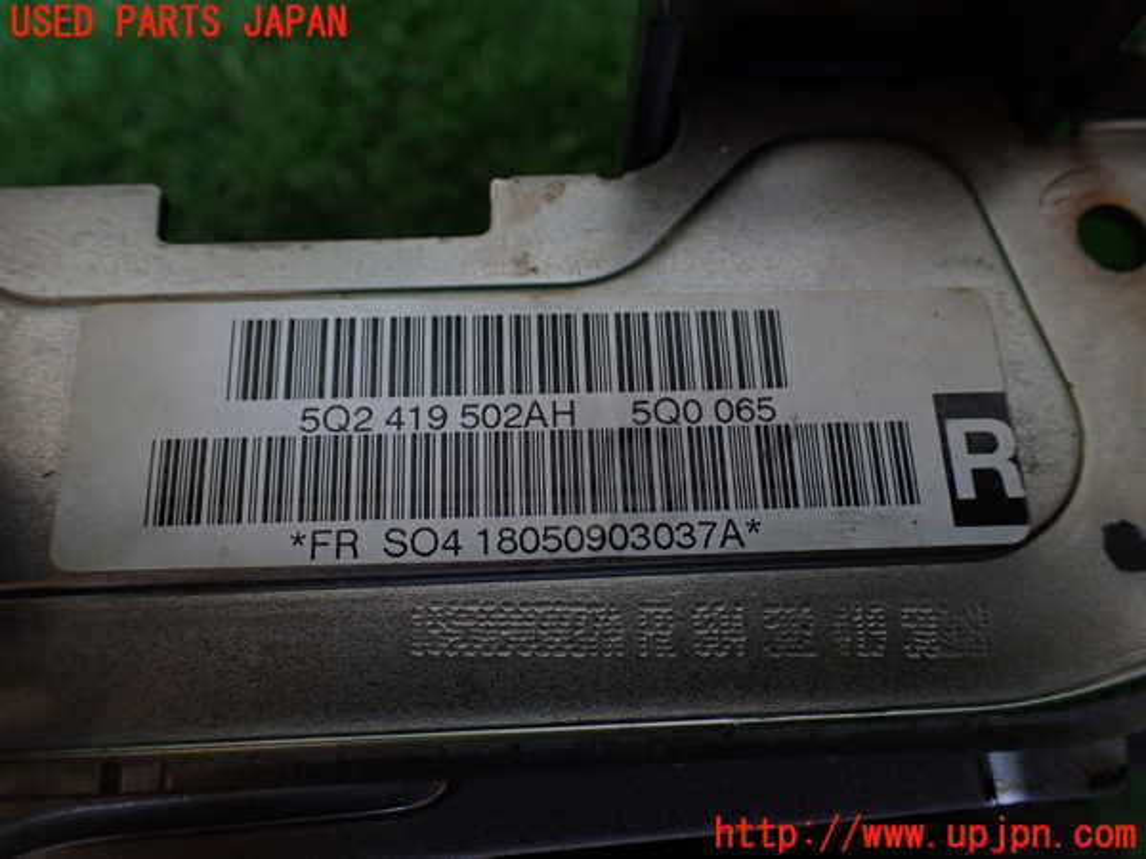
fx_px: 993
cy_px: 430
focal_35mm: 30
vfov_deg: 46.8
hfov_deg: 60.0
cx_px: 573
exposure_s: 1/125
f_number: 2.3
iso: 320
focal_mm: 5.4
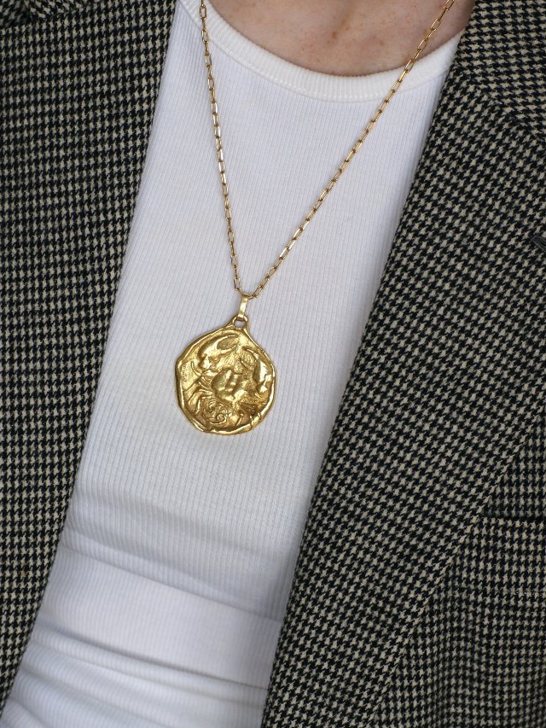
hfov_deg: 10.4
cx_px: 228
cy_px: 405
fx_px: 2986
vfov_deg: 13.9
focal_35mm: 142
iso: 200
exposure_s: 1/160
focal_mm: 70
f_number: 4
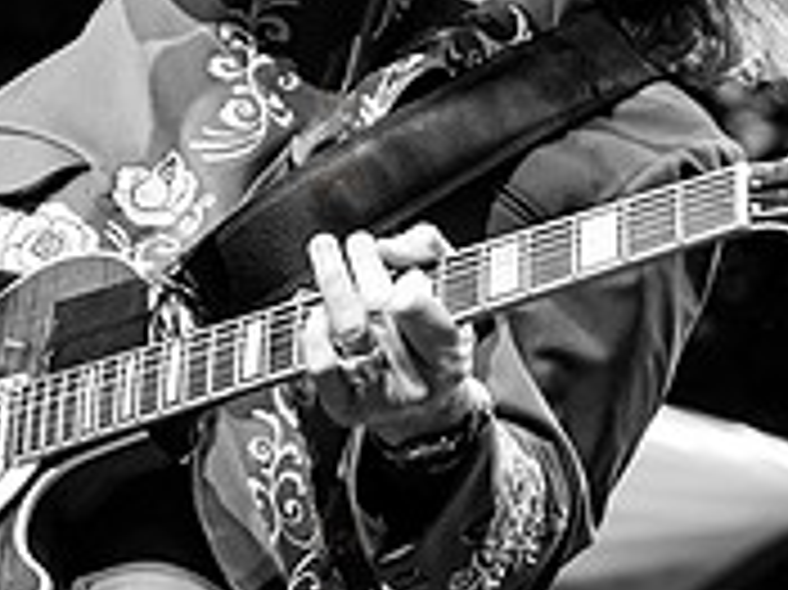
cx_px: 386
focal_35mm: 246
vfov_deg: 6.0
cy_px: -46
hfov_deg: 8.1
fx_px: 5596
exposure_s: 1/320
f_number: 3.2
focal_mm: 62
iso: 1600
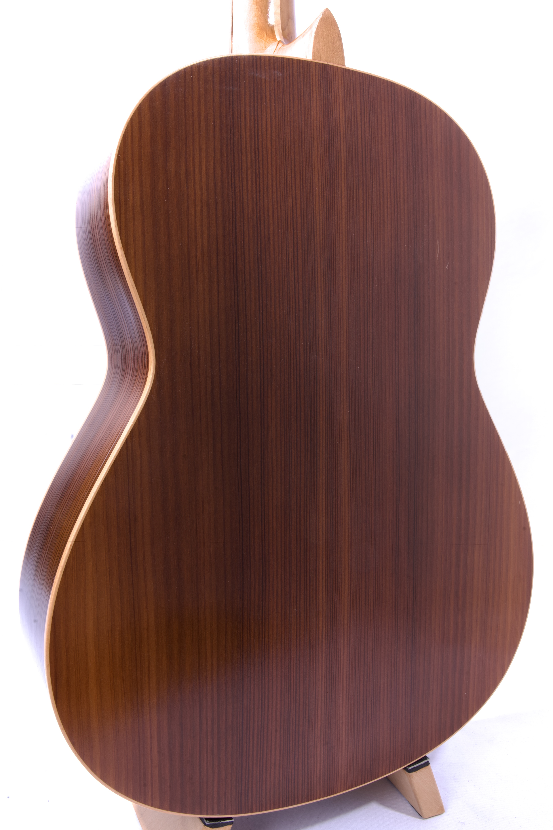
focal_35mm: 28
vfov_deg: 65.5
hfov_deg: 46.4
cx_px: 276
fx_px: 645
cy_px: 415
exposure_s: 1/50
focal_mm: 28
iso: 100
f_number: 22
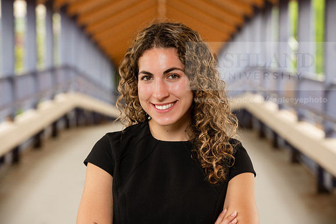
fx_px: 1167
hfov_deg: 16.4
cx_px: 168
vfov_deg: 11.0
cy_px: 112
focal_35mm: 125
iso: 400
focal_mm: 125
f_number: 5.6
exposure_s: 1/200
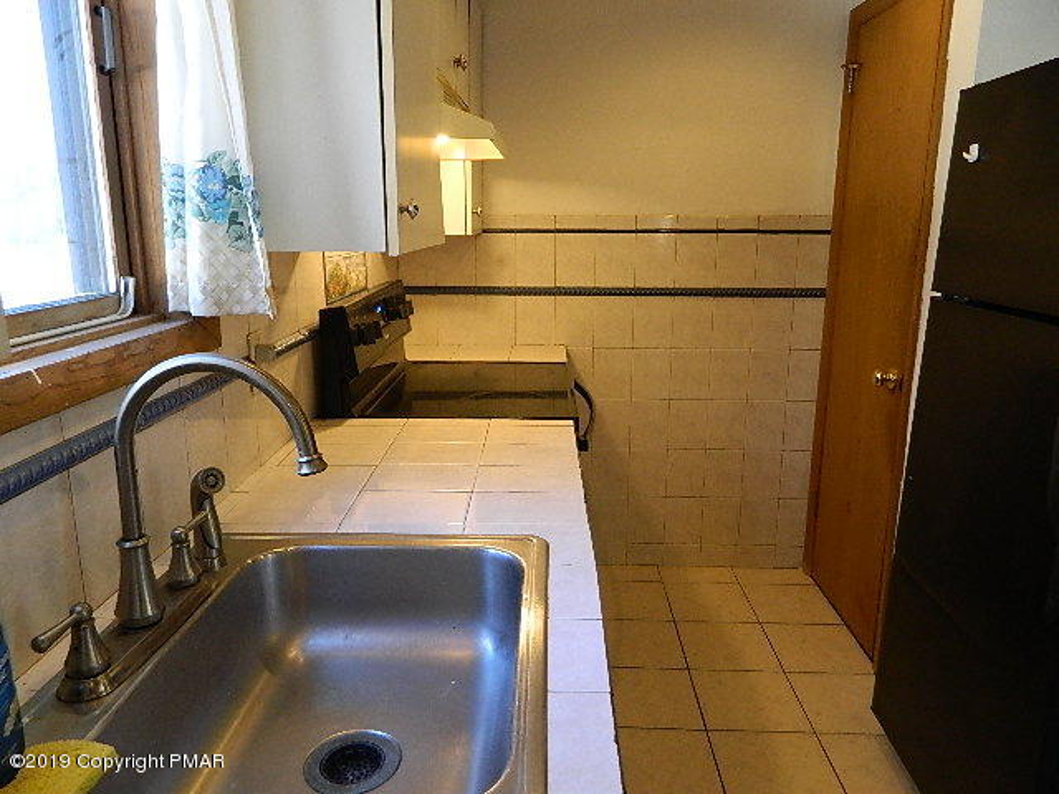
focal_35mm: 25
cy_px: 397
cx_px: 530
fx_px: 765
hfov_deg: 69.4
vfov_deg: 54.9
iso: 320
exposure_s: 1/30
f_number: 3.1
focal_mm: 4.5
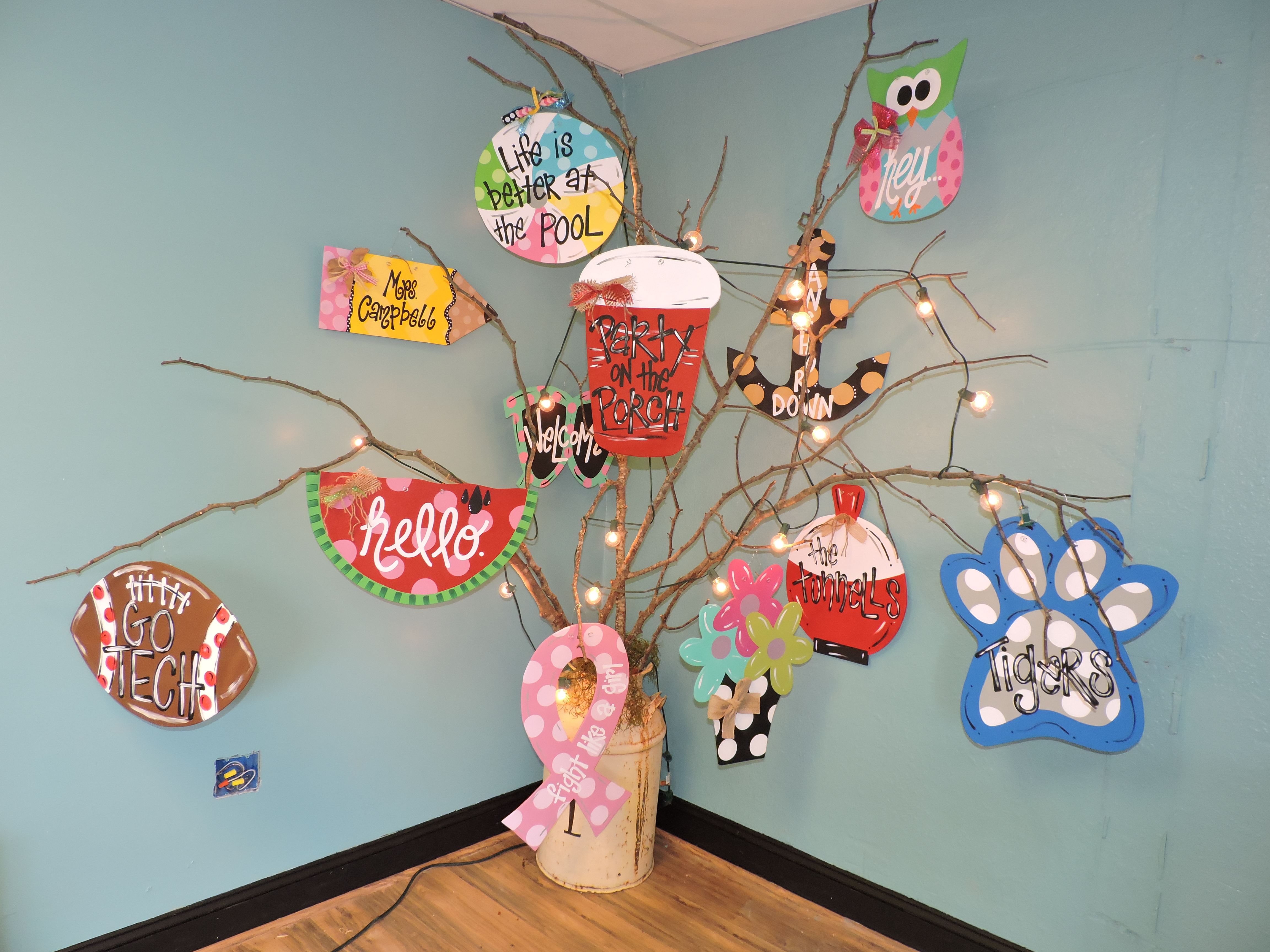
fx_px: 881
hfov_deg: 71.6
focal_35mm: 24
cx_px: 635
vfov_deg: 56.8
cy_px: 476
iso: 280
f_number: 3
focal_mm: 4.3
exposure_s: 1/40
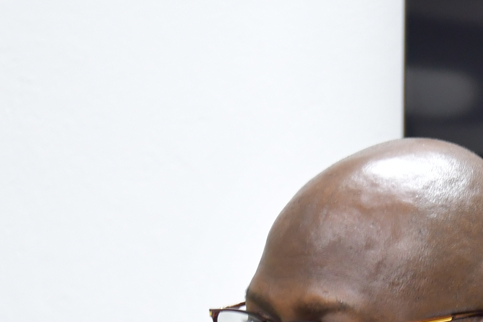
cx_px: 412
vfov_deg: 2.9
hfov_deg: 4.4
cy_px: 514
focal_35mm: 469
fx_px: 6291
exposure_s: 1/30
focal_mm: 90
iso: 1000
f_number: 5.3
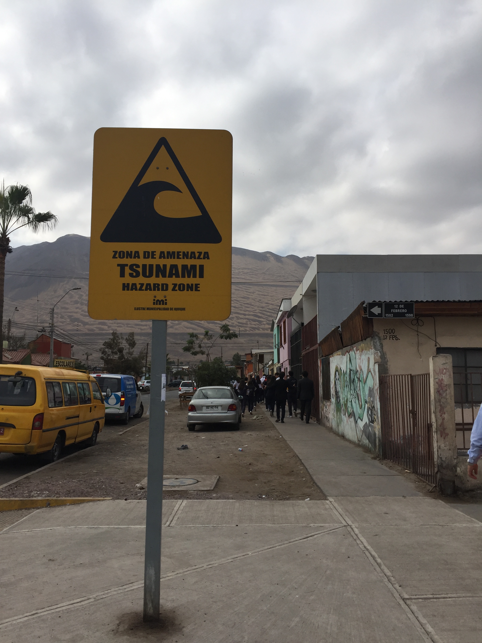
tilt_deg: +7.8
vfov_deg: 61.7
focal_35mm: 29
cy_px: 322
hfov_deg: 48.2
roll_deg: +0.8
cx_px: 241
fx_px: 538
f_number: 2.2
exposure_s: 1/3049
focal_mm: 4.15
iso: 32
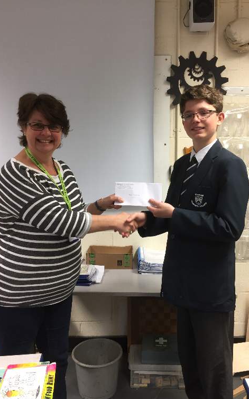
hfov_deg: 40.5
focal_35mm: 31
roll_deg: -0.3
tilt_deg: -6.4
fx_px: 337
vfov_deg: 61.2
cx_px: 137
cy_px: 201
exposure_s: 1/33
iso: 80
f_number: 2.2
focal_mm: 4.15
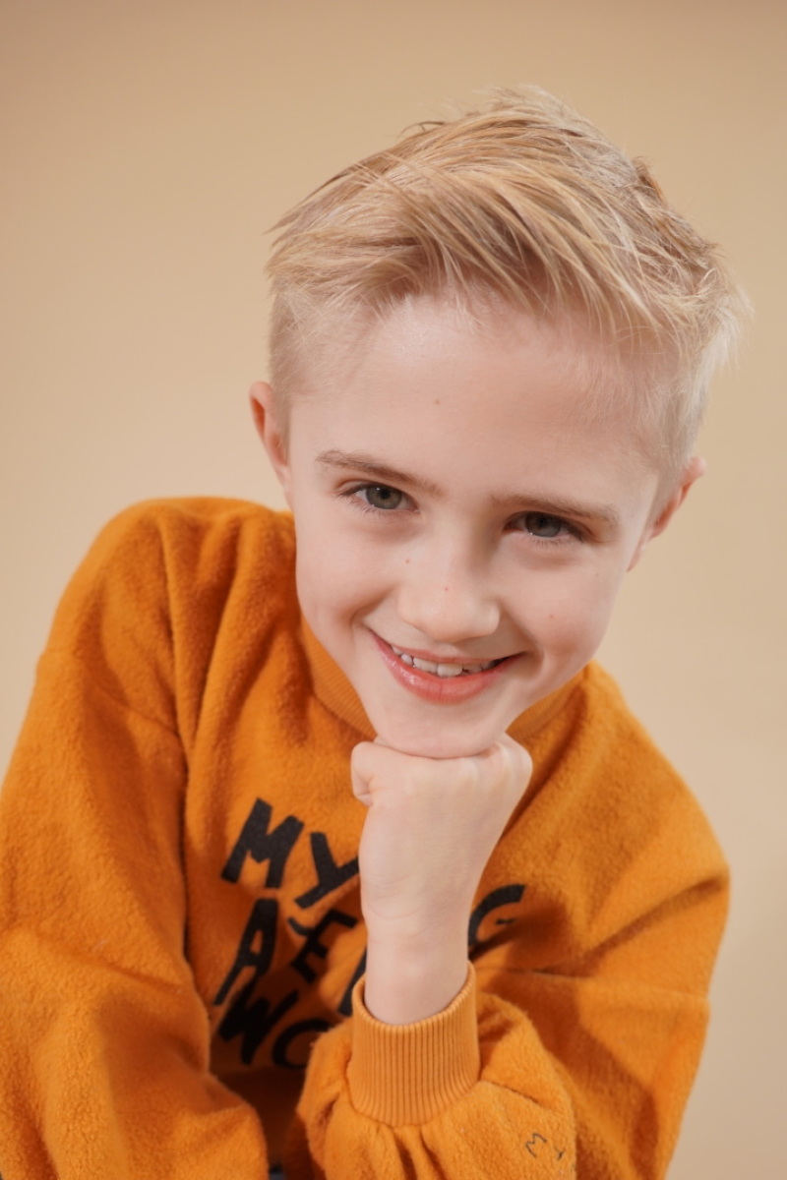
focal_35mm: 30
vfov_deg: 61.9
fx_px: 984
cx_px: 394
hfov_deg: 43.6
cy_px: 590
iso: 200
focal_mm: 20
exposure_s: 1/160
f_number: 4
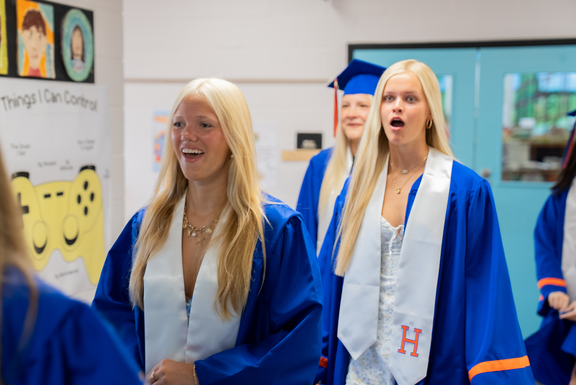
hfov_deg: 32.9
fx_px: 976
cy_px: 192
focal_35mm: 61
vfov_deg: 22.3
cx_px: 288
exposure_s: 1/125
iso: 640
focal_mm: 61
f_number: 2.8
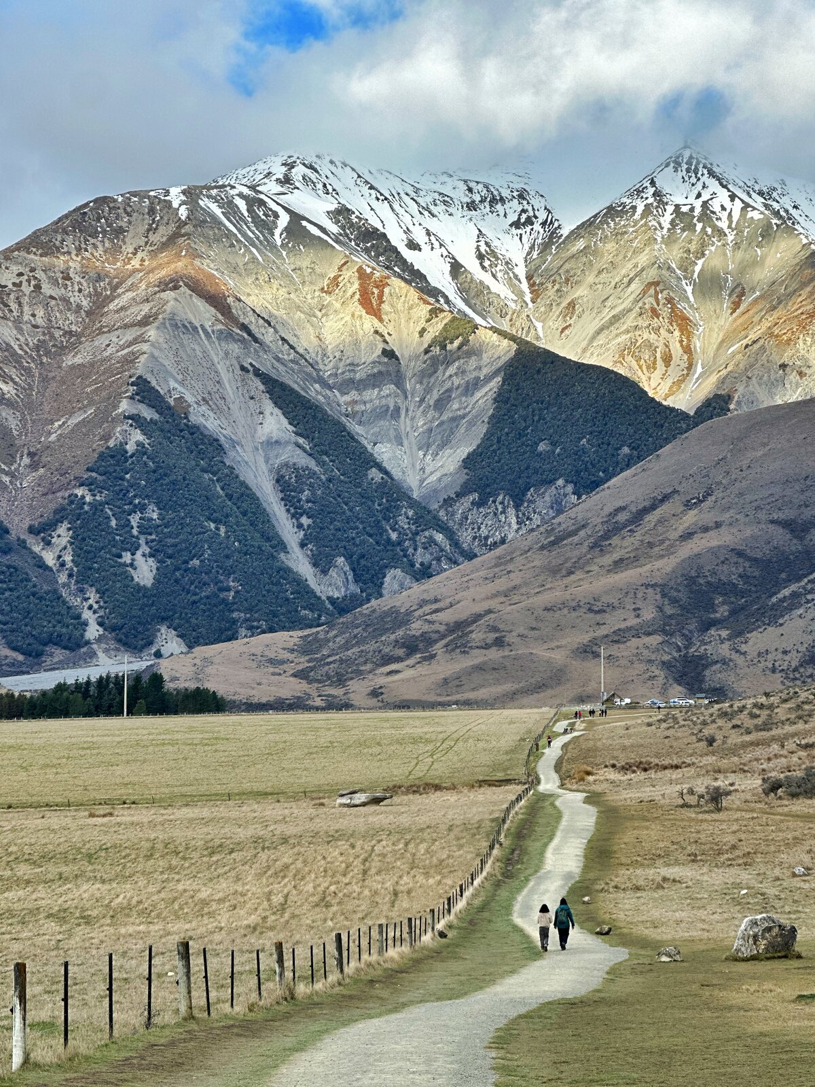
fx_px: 2417
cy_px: 544
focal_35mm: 77
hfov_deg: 19.1
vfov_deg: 25.3
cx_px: 408
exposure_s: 1/289
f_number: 2.8
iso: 25
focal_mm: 9
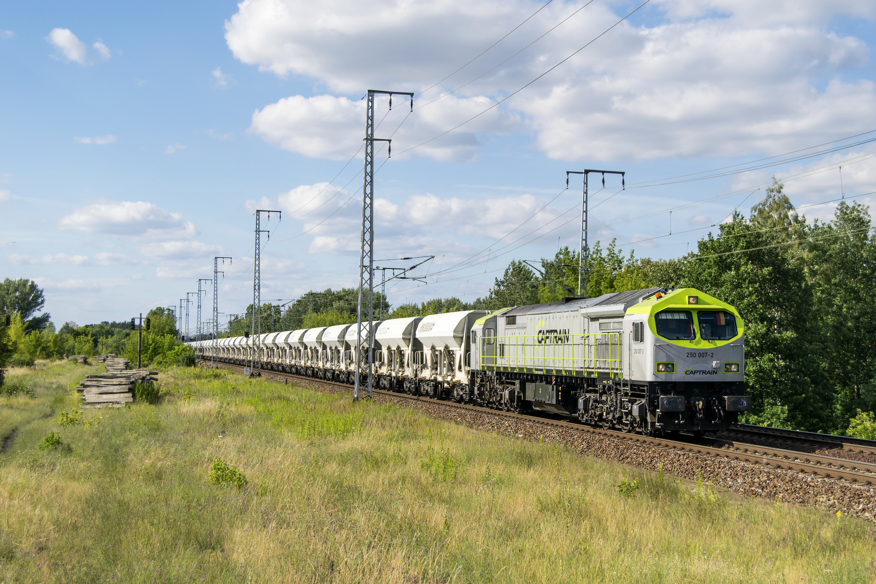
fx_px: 1460
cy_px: 292
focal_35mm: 60
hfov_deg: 33.4
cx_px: 438
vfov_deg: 22.6
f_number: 6.3
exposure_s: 1/800
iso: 125
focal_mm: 40
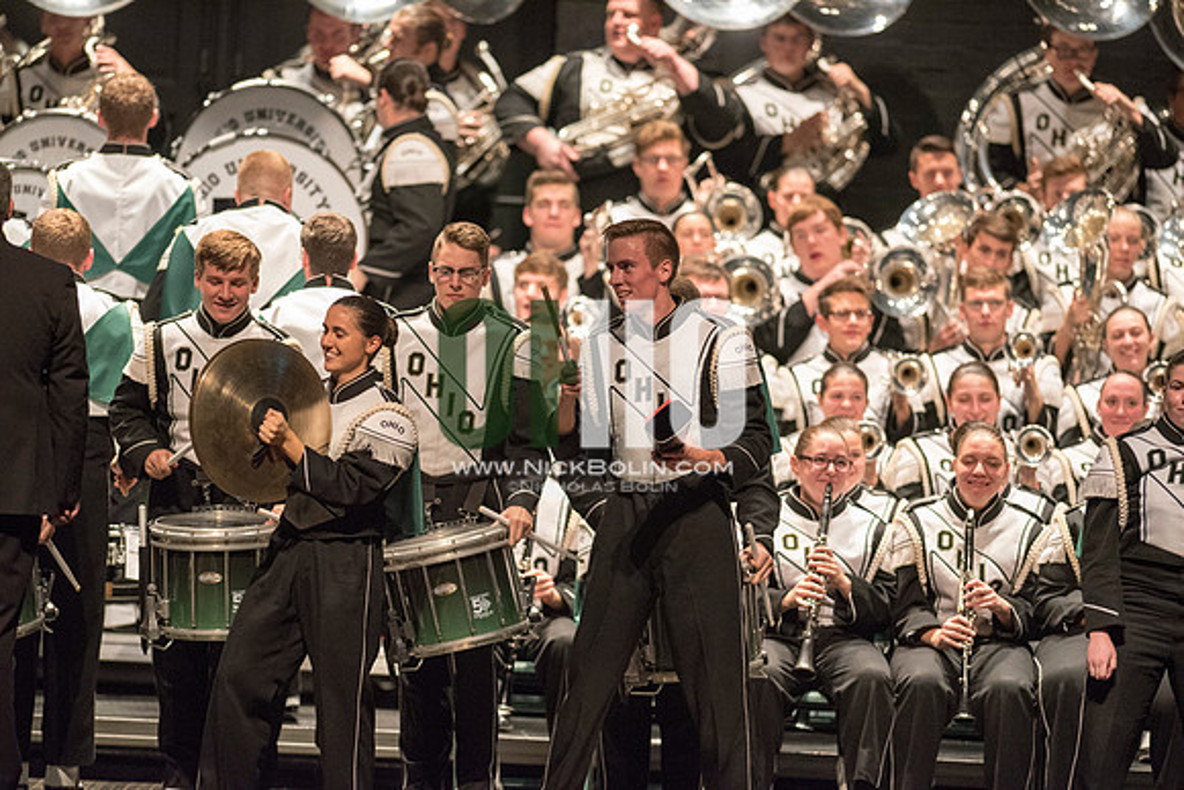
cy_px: 395
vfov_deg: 4.6
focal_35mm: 300
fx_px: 9869
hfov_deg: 6.9
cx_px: 592
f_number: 2.8
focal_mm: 300
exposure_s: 1/500
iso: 4000
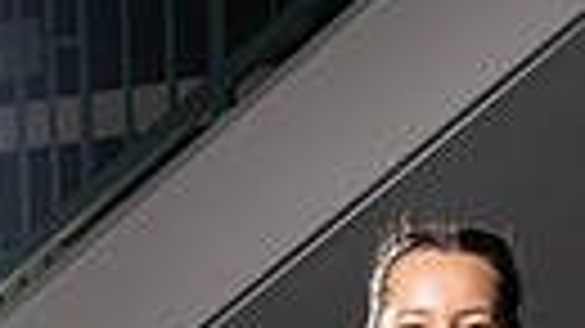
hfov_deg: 16.3
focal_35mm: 131
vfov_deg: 8.1
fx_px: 2031
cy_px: 921
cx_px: 396
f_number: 5.6
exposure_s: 1/250
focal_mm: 36
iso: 320
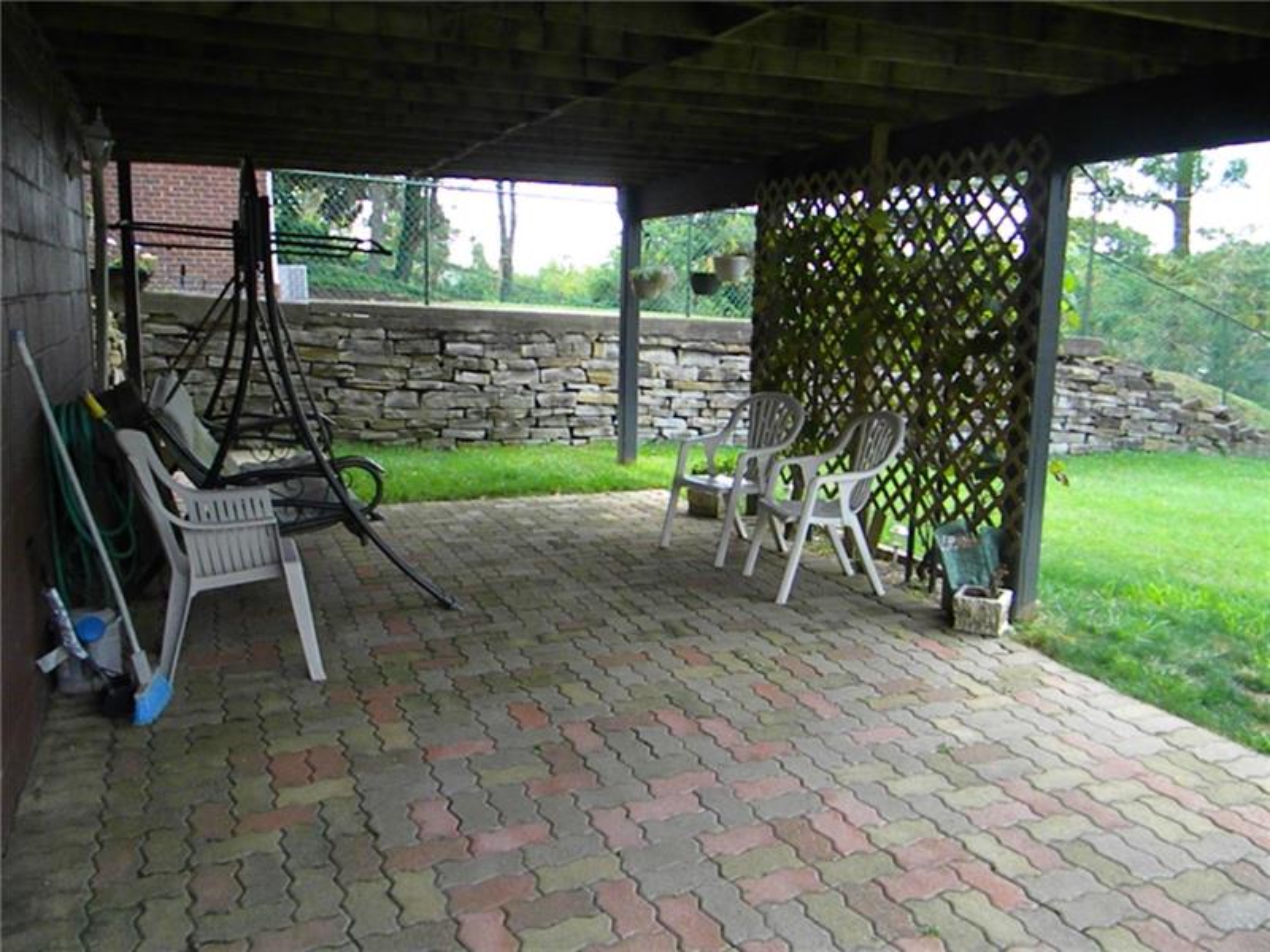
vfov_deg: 49.7
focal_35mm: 28
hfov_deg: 63.4
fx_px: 1027
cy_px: 476
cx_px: 635
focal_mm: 5
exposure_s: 1/80.1
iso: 720
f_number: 3.5
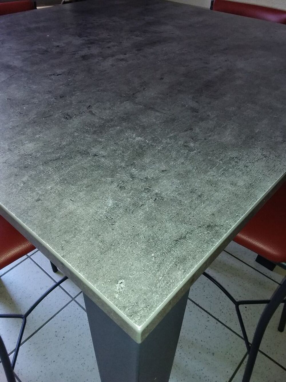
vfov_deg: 63.4
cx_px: 143
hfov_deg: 49.8
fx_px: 308
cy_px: 191
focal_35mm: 28
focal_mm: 2.91
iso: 80
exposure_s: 1/33
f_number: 1.9
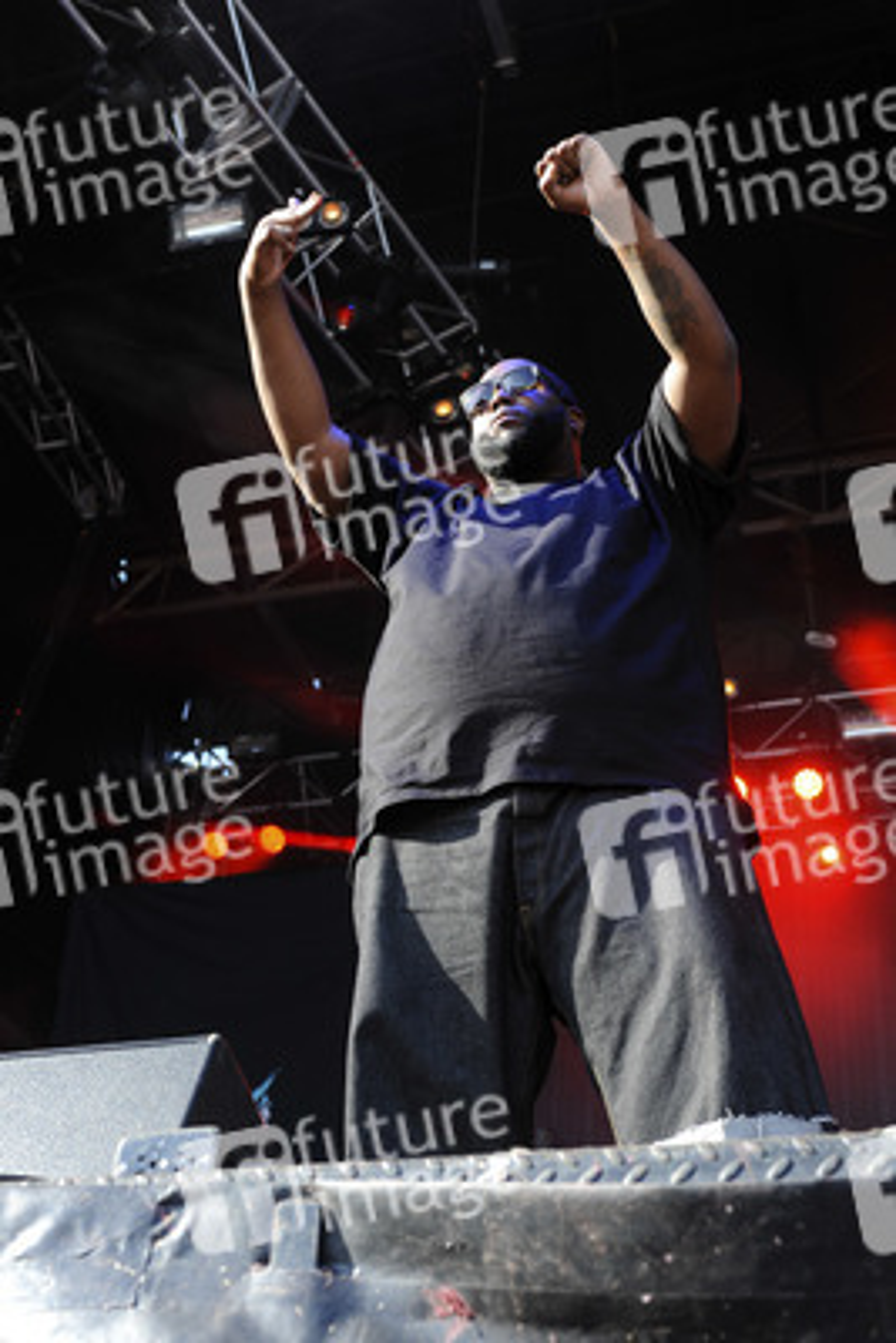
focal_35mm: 42
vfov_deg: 46.4
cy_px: 672
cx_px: 448
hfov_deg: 31.9
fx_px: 1567
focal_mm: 42
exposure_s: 1/500
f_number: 4
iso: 640
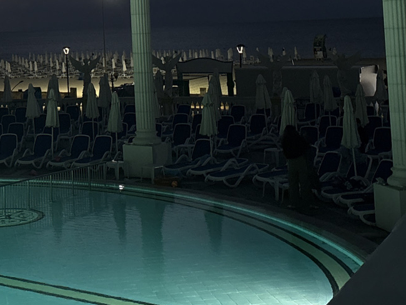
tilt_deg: +4.0
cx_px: 53
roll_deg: +2.7
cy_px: -39
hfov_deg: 23.8
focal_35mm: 80
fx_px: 939
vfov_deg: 17.7
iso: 500
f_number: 1.6
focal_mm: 5.96
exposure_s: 1/50
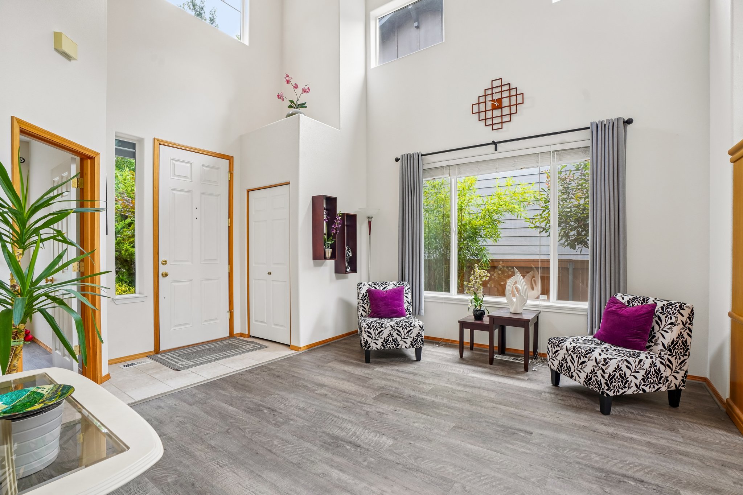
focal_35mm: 16
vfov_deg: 73.7
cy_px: 248
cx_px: 372
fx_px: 330
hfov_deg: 96.7
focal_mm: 16
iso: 400
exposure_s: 1/30
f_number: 8
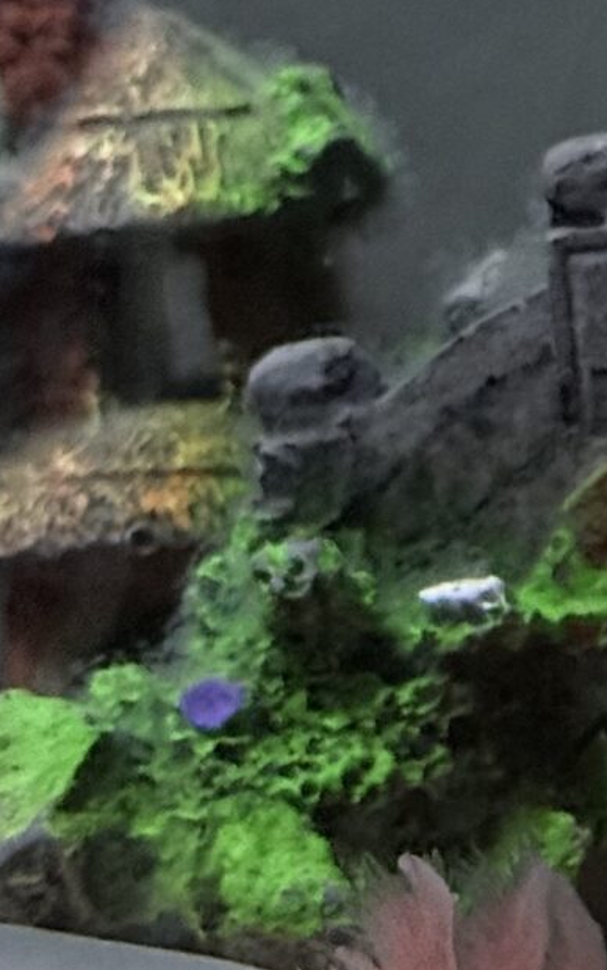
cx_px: 1114
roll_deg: +5.0
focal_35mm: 210
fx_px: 5553
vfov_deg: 10.0
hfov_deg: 6.1
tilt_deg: -8.2
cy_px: 402
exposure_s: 1/40
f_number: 1.78
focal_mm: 6.76
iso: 250
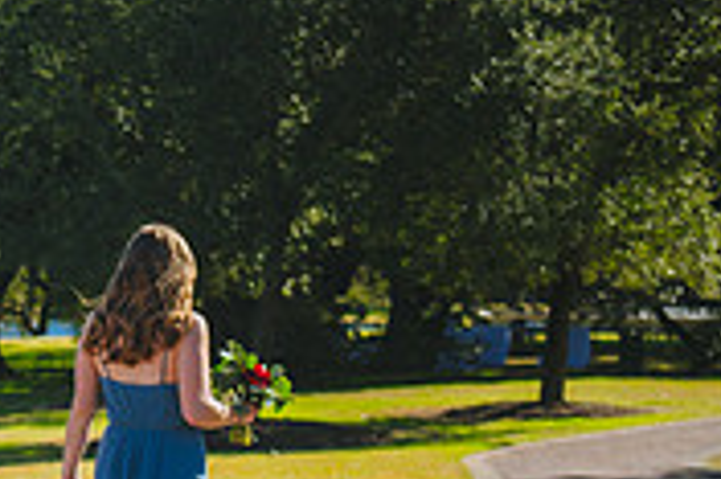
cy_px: 434
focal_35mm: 132
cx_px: -418
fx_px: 2641
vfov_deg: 10.3
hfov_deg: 14.3
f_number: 2.8
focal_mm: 40
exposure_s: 1/1600
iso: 50
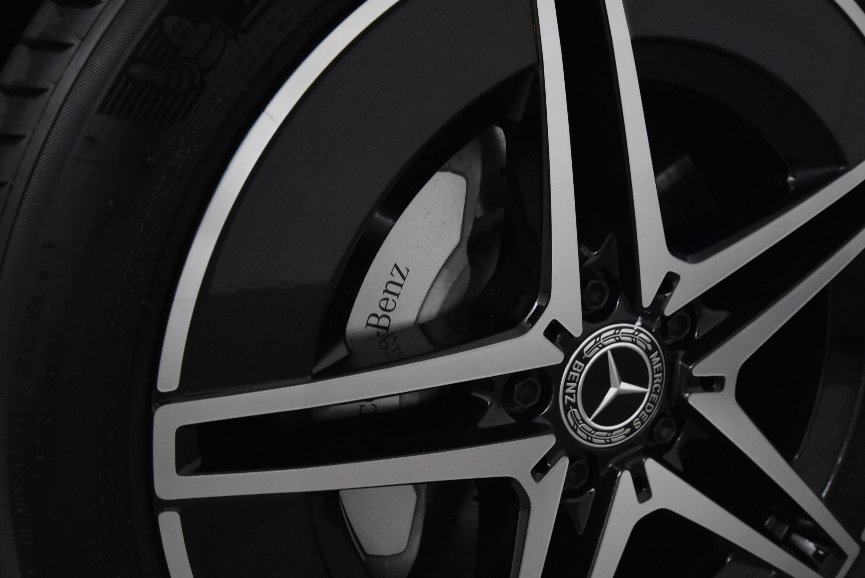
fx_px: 721
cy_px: 289
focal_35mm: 30
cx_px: 432
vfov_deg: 43.7
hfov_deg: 61.9
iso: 4000
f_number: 5.6
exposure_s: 1/60
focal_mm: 20
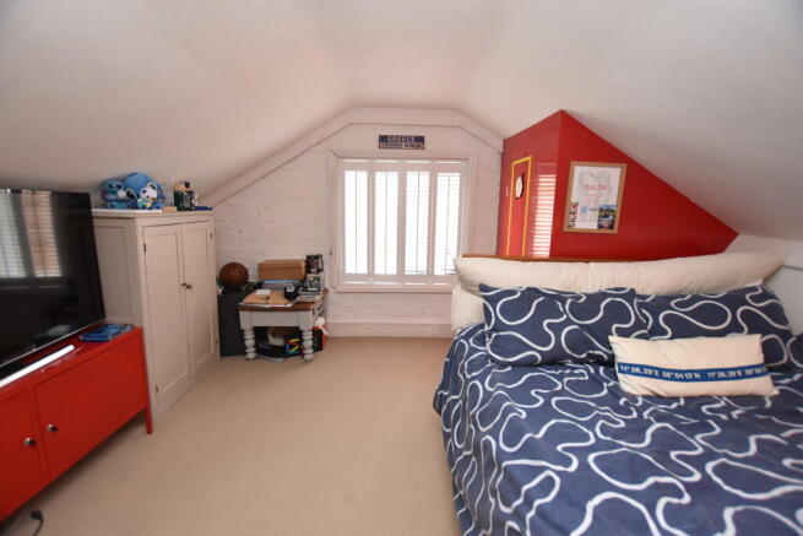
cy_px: 268
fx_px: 335
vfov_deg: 77.4
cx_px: 402
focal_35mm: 15
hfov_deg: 100.4
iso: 1000
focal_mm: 10
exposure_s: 1/60
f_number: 3.5
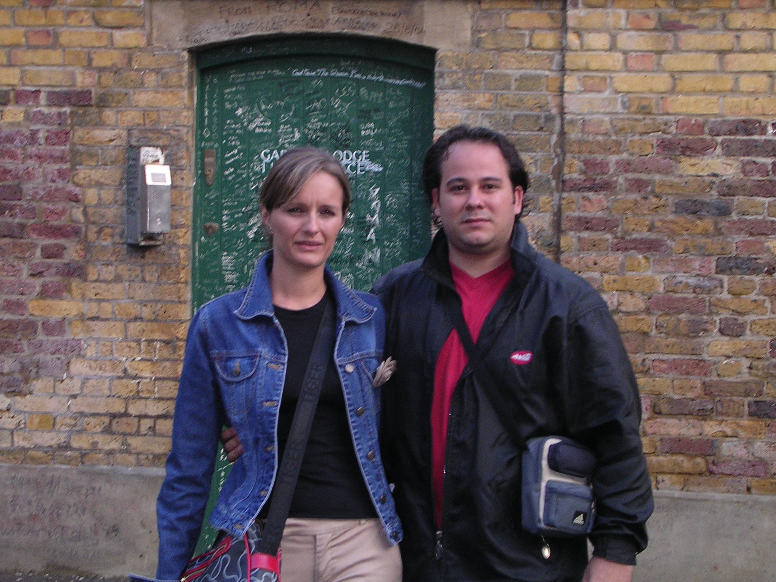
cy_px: 291
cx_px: 388
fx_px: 1816
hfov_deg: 24.1
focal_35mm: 81
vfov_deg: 18.2
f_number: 4
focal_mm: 12.3
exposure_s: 1/60.1
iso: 196
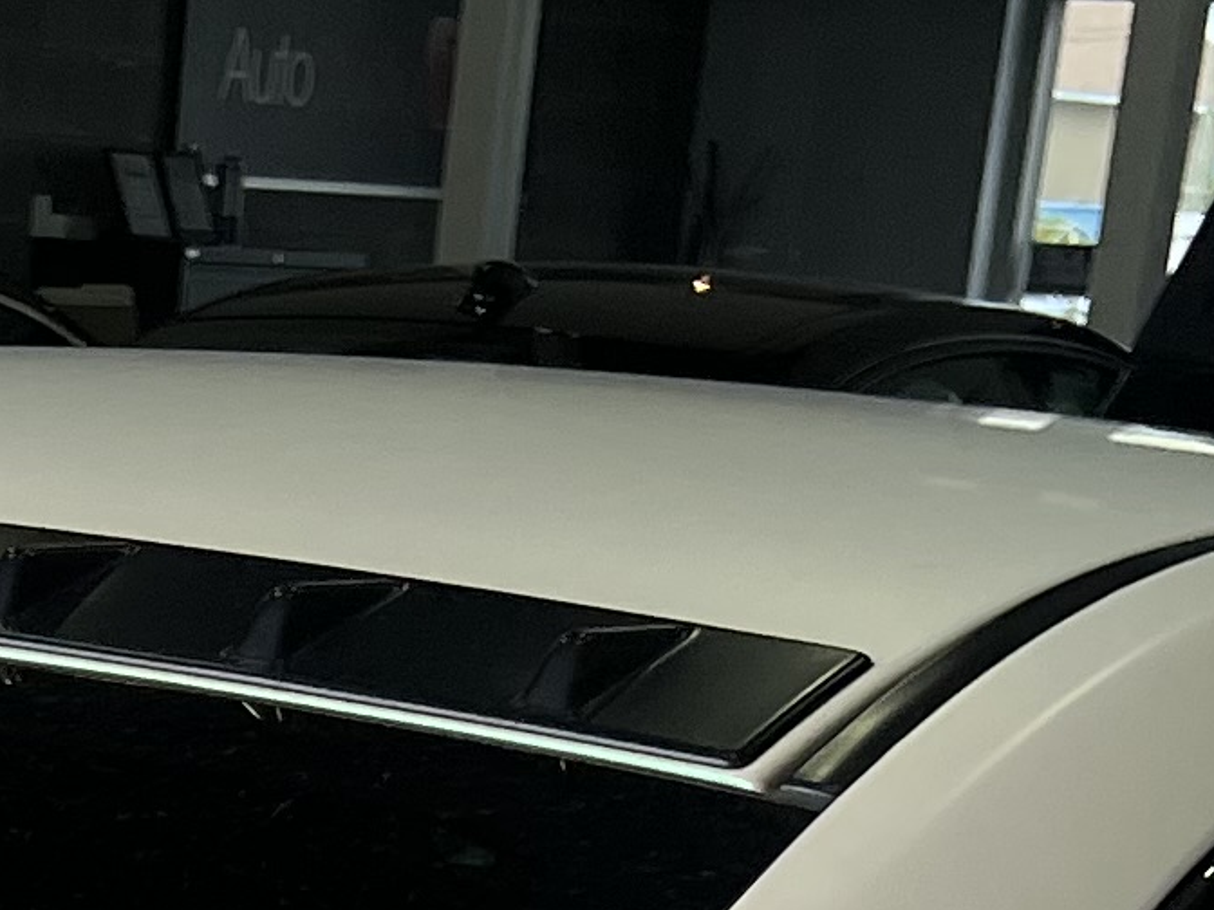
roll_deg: -3.2
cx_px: -410
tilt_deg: -22.9
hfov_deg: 12.2
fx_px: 5471
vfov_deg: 8.3
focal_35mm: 156
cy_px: 2551
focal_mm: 5.7
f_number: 1.5
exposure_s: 1/1869
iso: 50
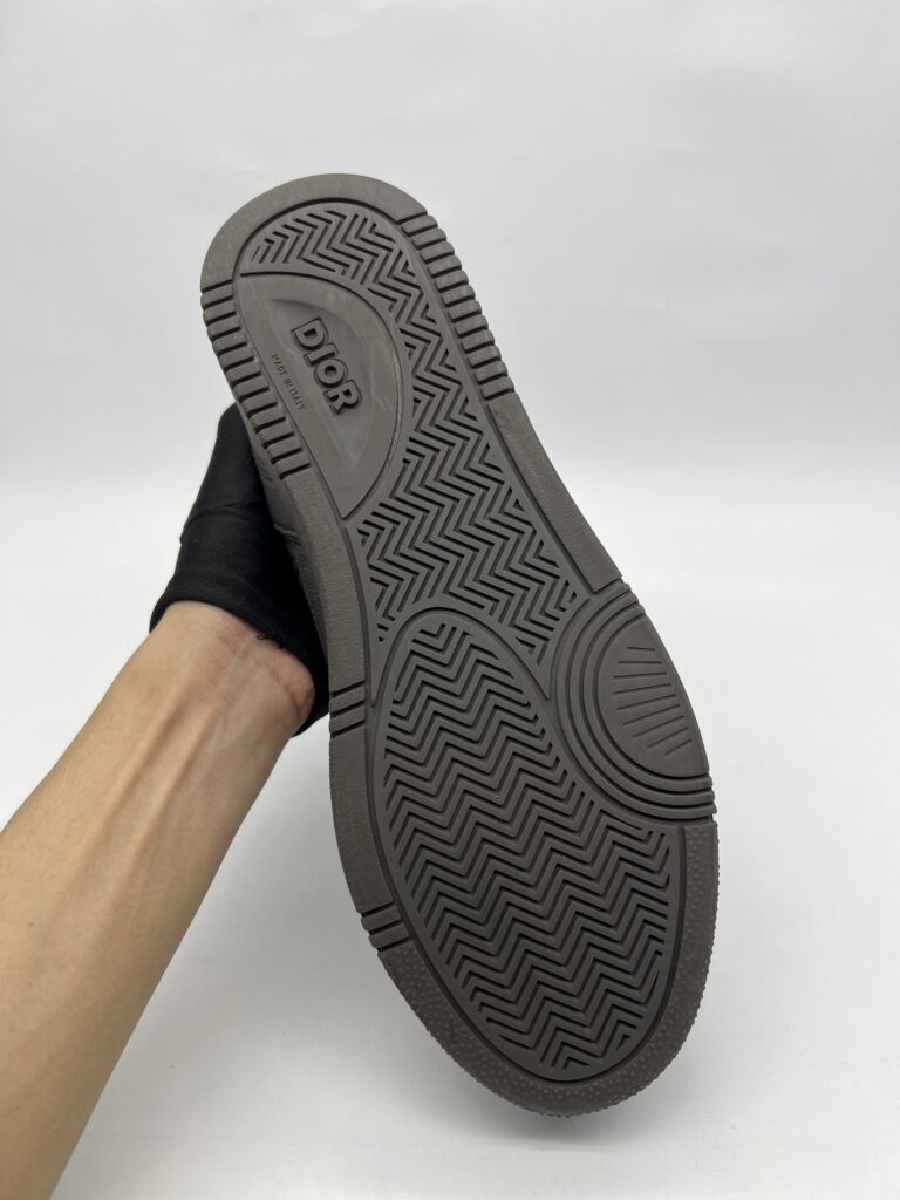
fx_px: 901
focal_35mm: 26
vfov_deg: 67.3
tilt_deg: -29.2
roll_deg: -0.6
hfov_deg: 53.1
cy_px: 600
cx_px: 450
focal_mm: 5.7
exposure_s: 1/167
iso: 40
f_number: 1.5
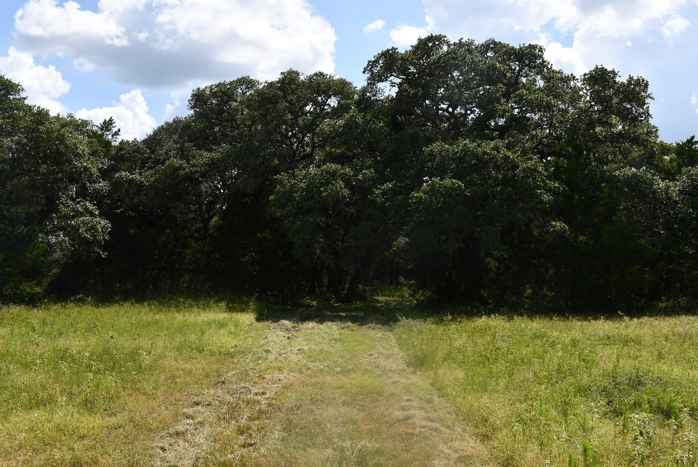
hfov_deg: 53.1
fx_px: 699
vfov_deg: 37.0
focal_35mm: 36
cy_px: 234
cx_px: 349
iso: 100
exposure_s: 1/250
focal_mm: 18
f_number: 10
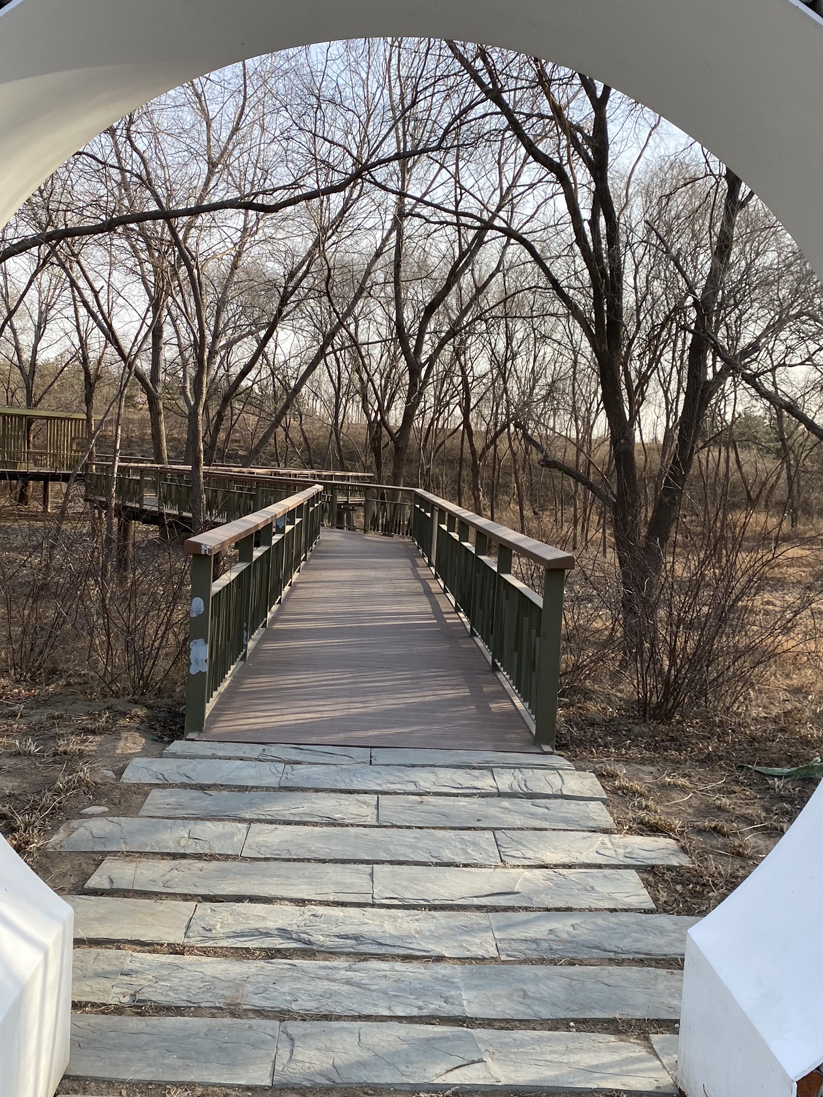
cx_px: 392
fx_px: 983
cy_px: 559
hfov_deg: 45.4
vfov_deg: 58.3
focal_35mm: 31
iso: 32
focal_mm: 4.25
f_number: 1.8
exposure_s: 1/810
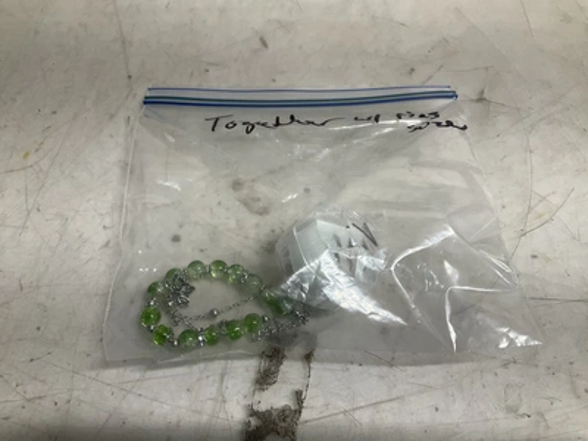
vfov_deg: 48.2
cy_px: 220
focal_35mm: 29
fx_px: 493
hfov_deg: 61.7
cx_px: 294
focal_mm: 3
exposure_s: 1/120
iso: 50
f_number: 1.8
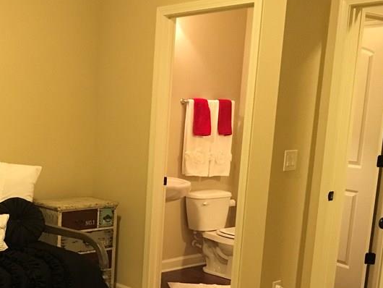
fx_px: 620
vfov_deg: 25.6
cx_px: 46
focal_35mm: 56
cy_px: 237
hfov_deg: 32.8
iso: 320
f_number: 2.2
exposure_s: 1/15
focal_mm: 4.15
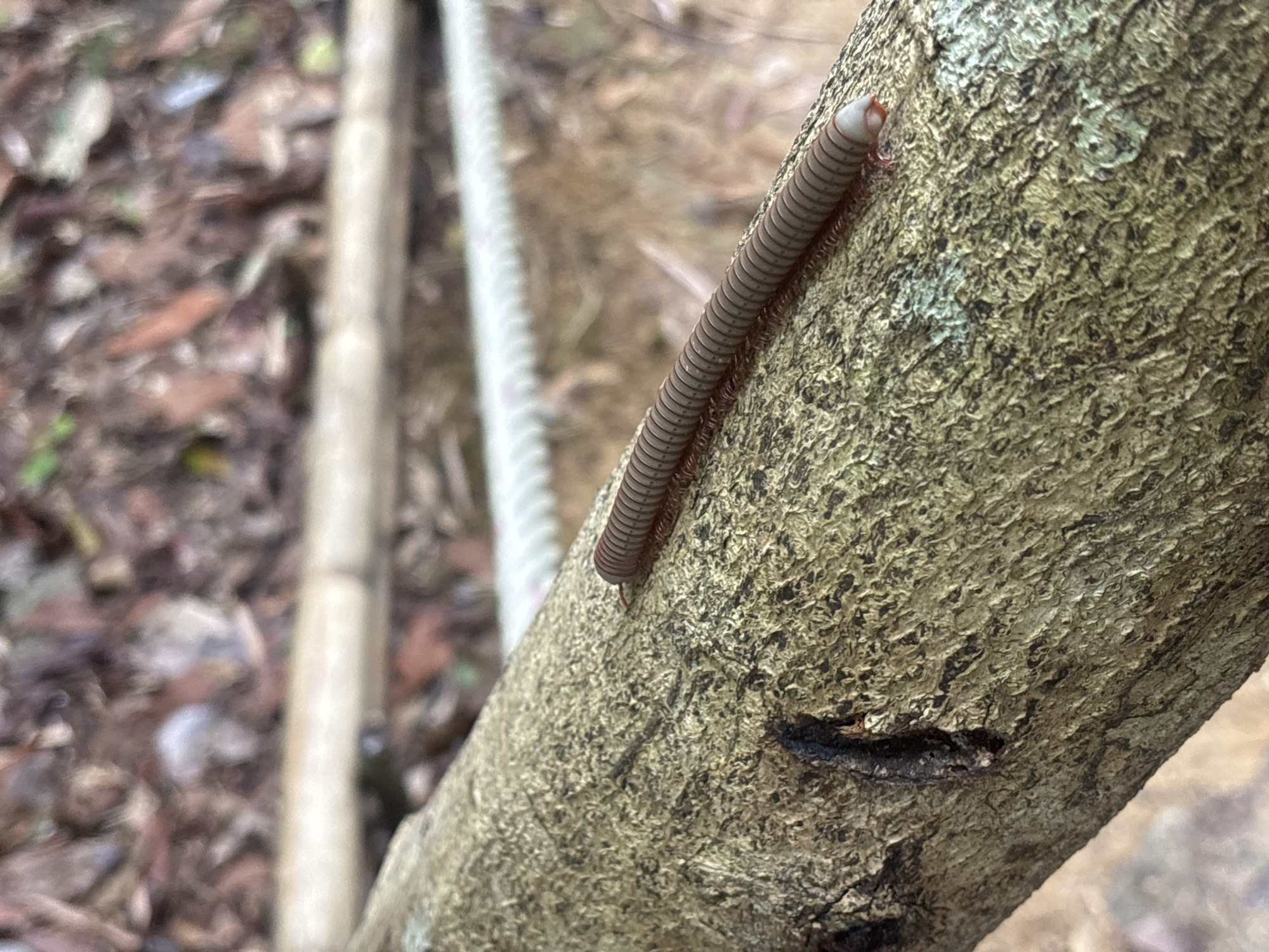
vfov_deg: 28.0
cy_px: 476
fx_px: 1906
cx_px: 634
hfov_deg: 36.8
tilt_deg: -56.6
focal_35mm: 52
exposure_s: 1/60
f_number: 1.6
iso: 64
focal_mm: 5.96
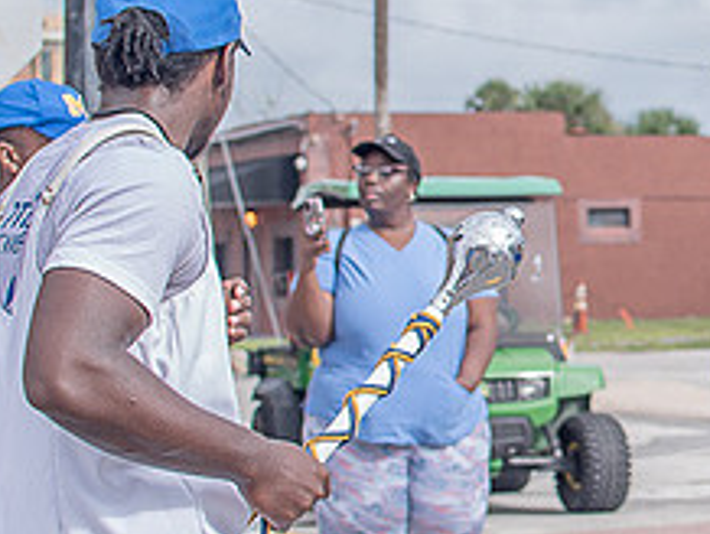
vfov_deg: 11.2
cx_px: 733
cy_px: 177
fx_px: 2731
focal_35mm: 133
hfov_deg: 14.5
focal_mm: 35
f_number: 4
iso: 100
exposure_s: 1/500
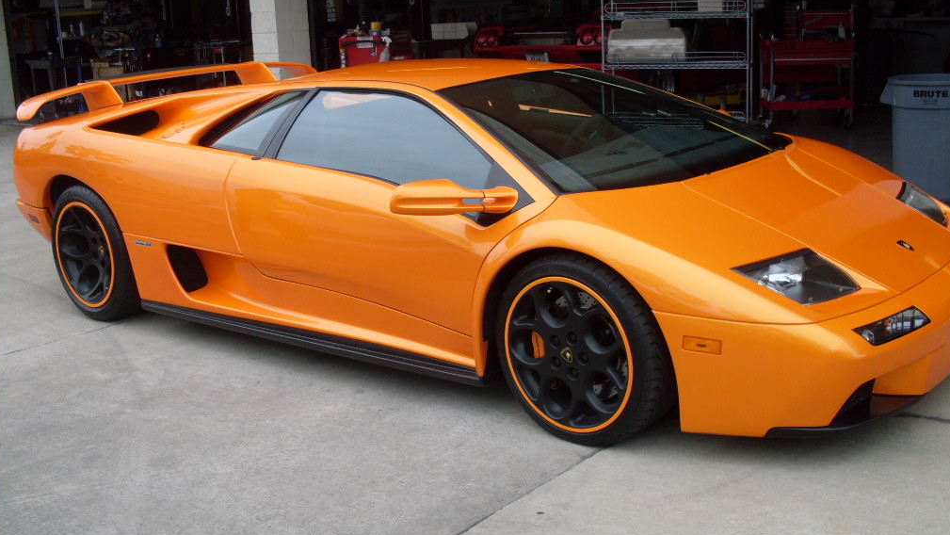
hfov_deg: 48.3
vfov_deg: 28.4
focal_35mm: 42
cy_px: 268
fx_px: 1058
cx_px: 475
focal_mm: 6.3
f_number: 2.8
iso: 80
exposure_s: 1/500
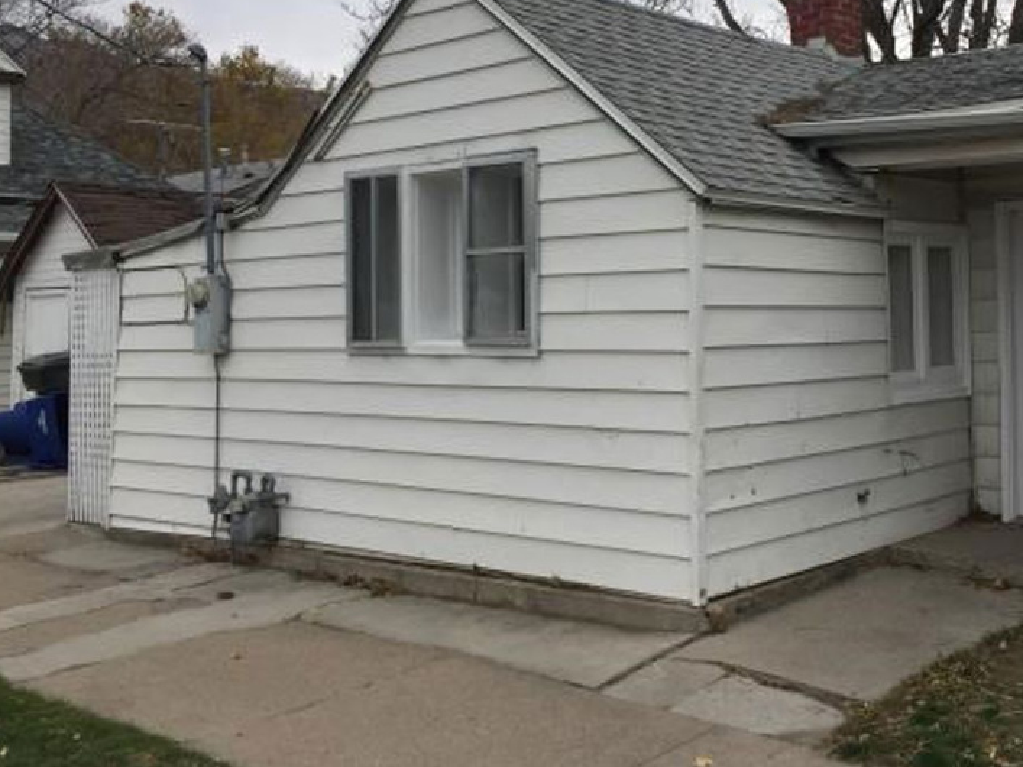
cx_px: 712
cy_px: 236
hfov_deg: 43.9
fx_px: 1241
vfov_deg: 33.9
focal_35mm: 42
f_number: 2.2
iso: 32
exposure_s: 1/1236
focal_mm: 4.15
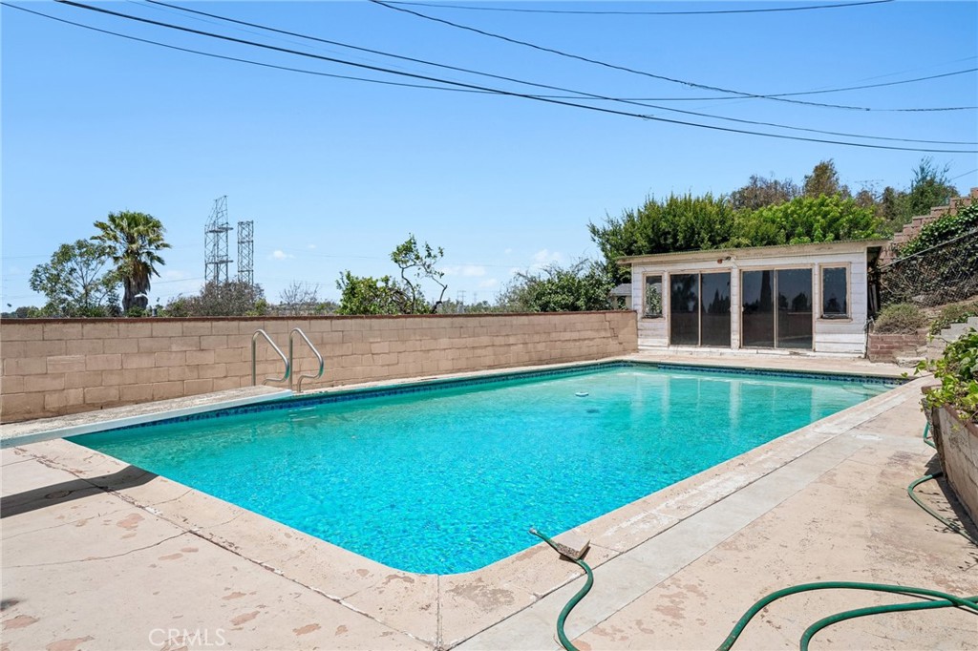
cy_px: 326
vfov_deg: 53.1
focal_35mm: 24
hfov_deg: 73.8
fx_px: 652
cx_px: 489
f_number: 8
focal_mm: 24
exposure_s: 1/800
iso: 125
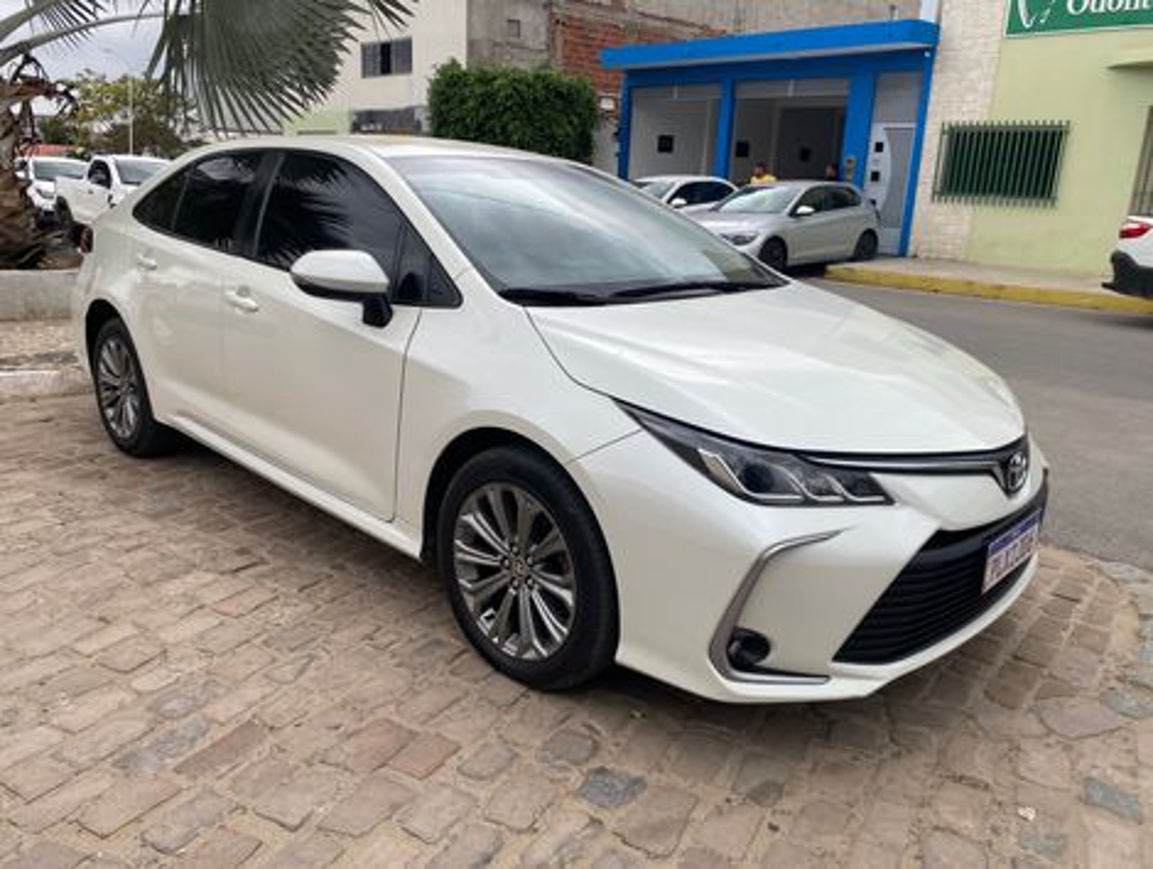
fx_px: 867
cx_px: 576
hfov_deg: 67.2
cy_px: 434
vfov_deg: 53.2
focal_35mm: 26
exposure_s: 1/283
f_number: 1.8
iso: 32
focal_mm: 4.25
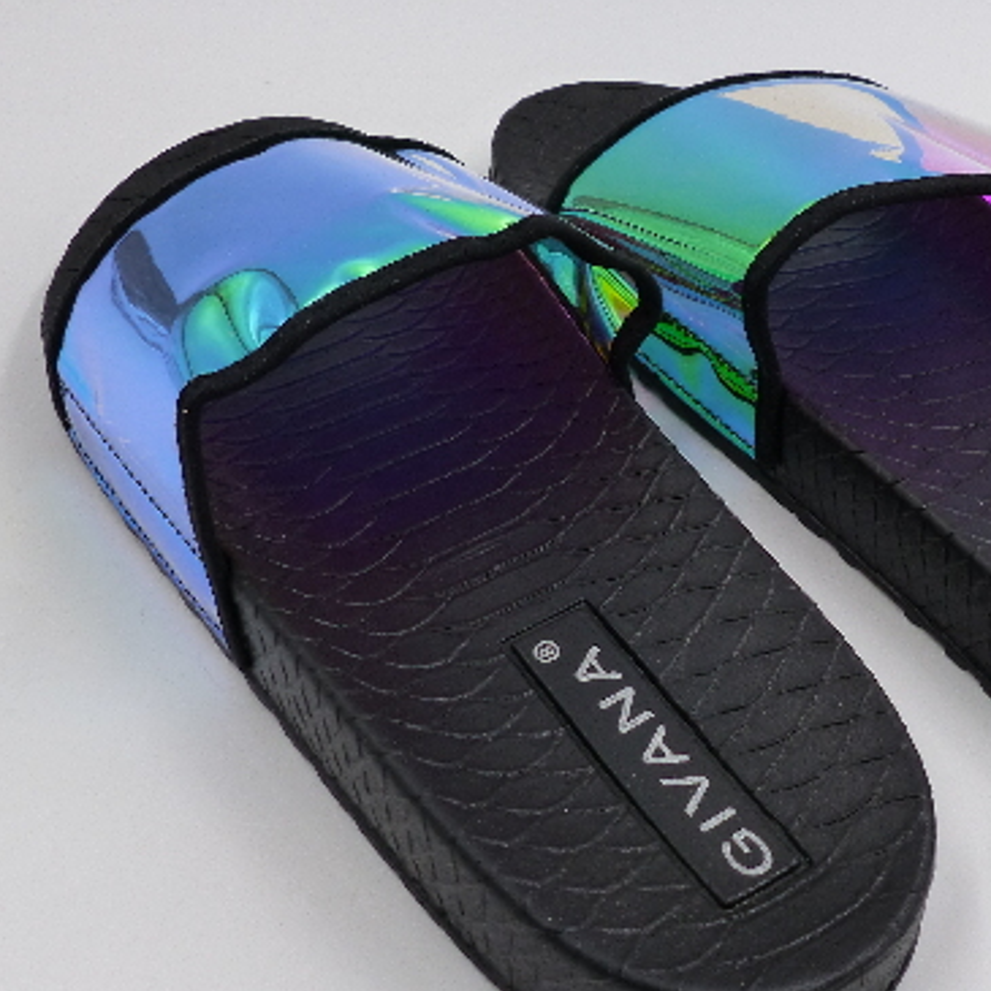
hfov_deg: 36.9
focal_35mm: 45
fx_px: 1458
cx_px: 700
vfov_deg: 37.5
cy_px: 519
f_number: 4
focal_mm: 5.3
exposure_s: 1/200
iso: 160
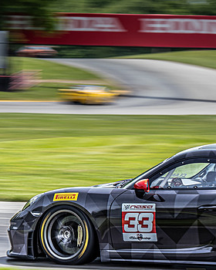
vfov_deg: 7.1
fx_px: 2190
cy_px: 162
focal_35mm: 274
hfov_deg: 5.6
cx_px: 228
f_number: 6.3
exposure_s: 1/125
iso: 100
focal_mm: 80
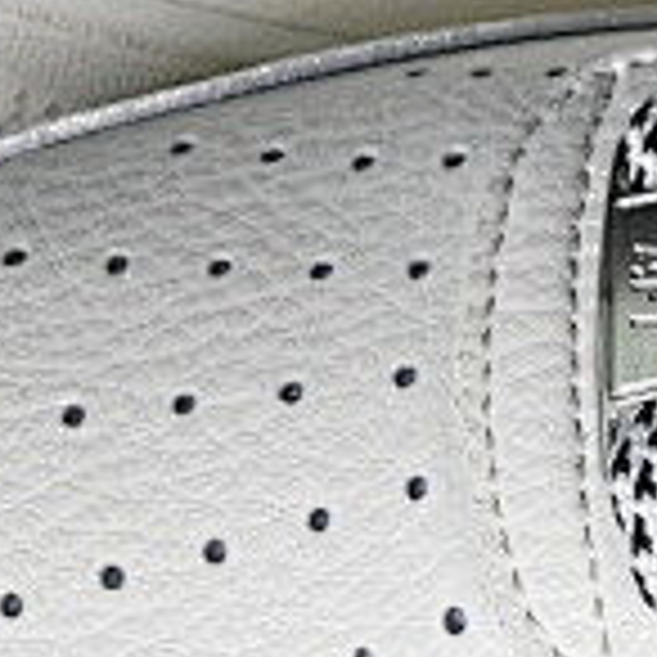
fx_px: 10157
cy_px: 22
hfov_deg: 3.7
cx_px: 1570
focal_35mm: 473
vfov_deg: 3.7
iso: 160
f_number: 7.1
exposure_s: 1/80
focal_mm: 50
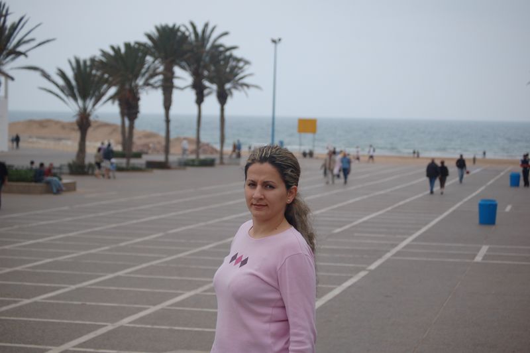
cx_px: 265
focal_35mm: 82
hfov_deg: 24.6
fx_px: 1214
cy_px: 176
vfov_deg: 16.5
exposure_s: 1/1250
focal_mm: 55
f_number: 4
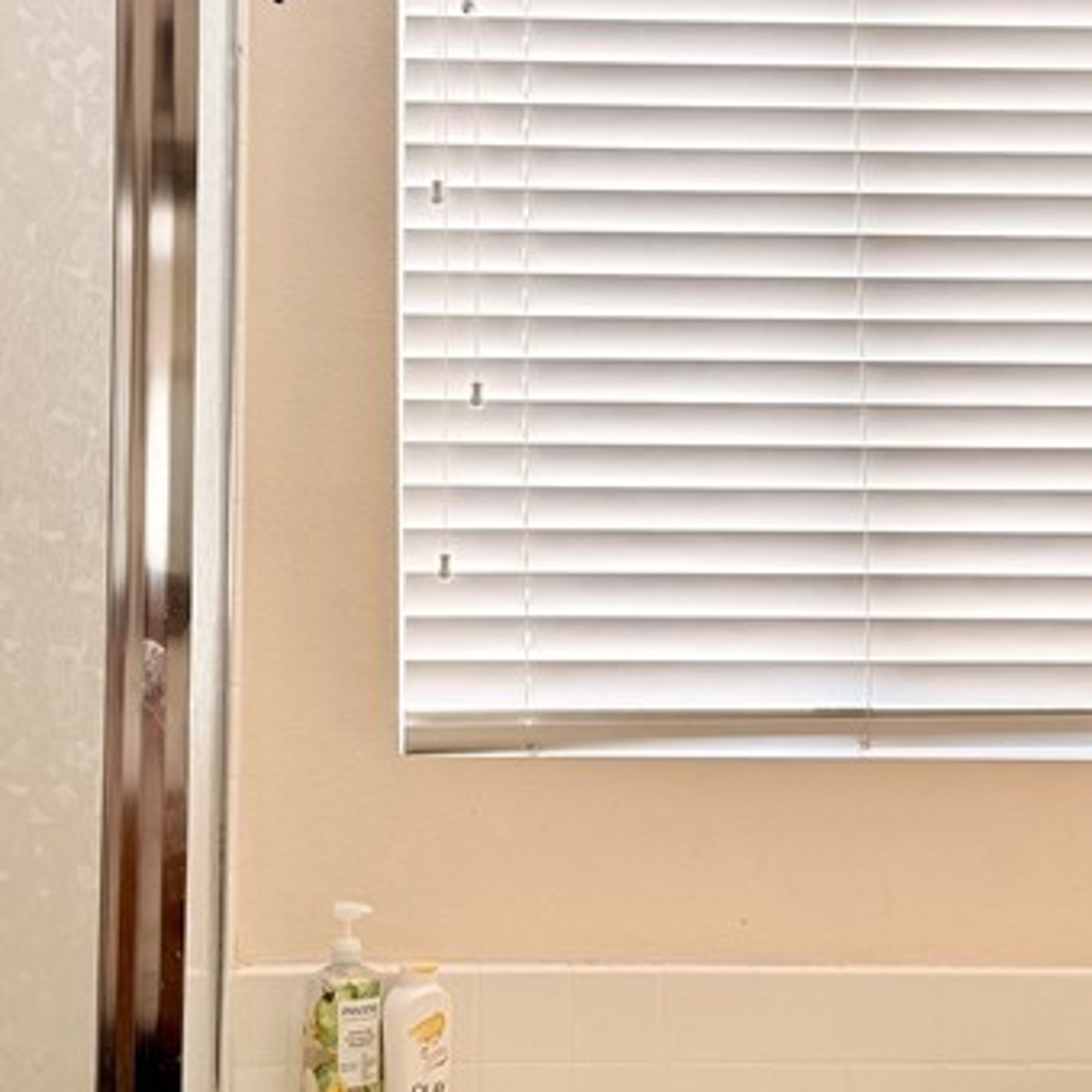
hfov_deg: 26.9
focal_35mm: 64
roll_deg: -0.4
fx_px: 2284
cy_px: 480
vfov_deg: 26.9
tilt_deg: +6.2
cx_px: 464
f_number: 1.78
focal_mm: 6.76
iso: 160
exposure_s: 1/121
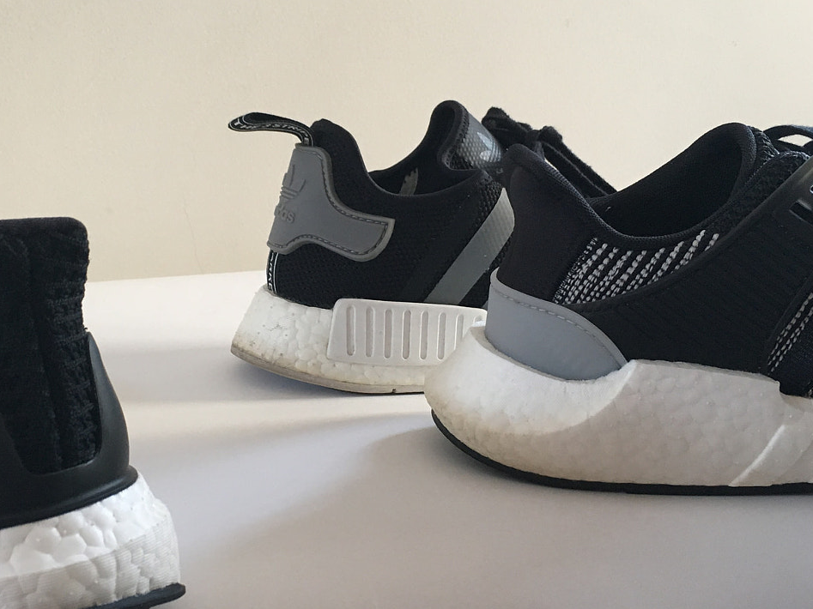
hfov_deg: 38.7
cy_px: 281
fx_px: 1151
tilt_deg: -10.7
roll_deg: -0.5
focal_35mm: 49
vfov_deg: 29.7
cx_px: 321
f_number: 2.2
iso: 125
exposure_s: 1/33
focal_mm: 4.15
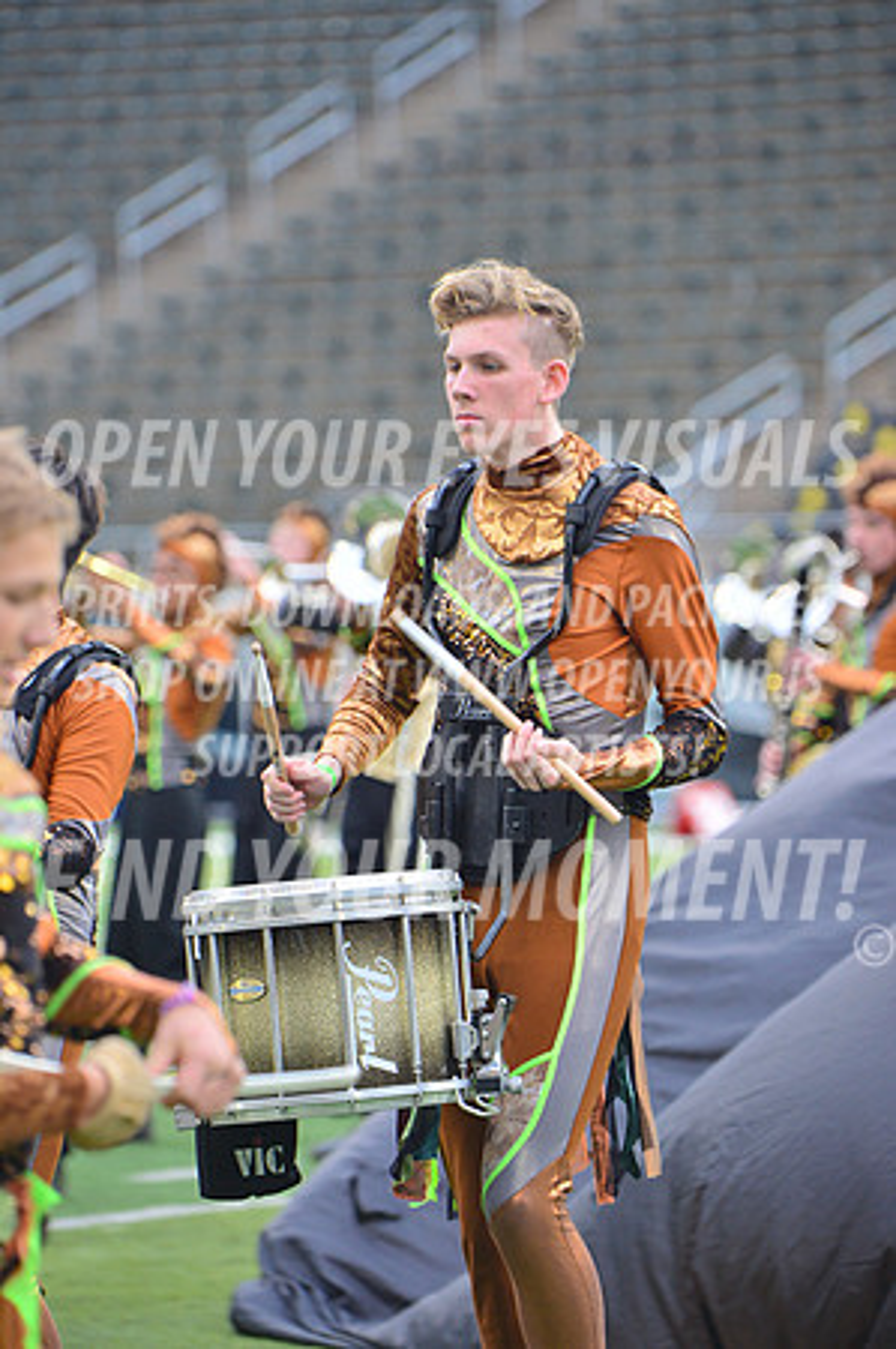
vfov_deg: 7.9
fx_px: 9728
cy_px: 674
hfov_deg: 5.3
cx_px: 448
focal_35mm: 260
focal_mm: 260
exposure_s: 1/400
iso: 640
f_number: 5.6
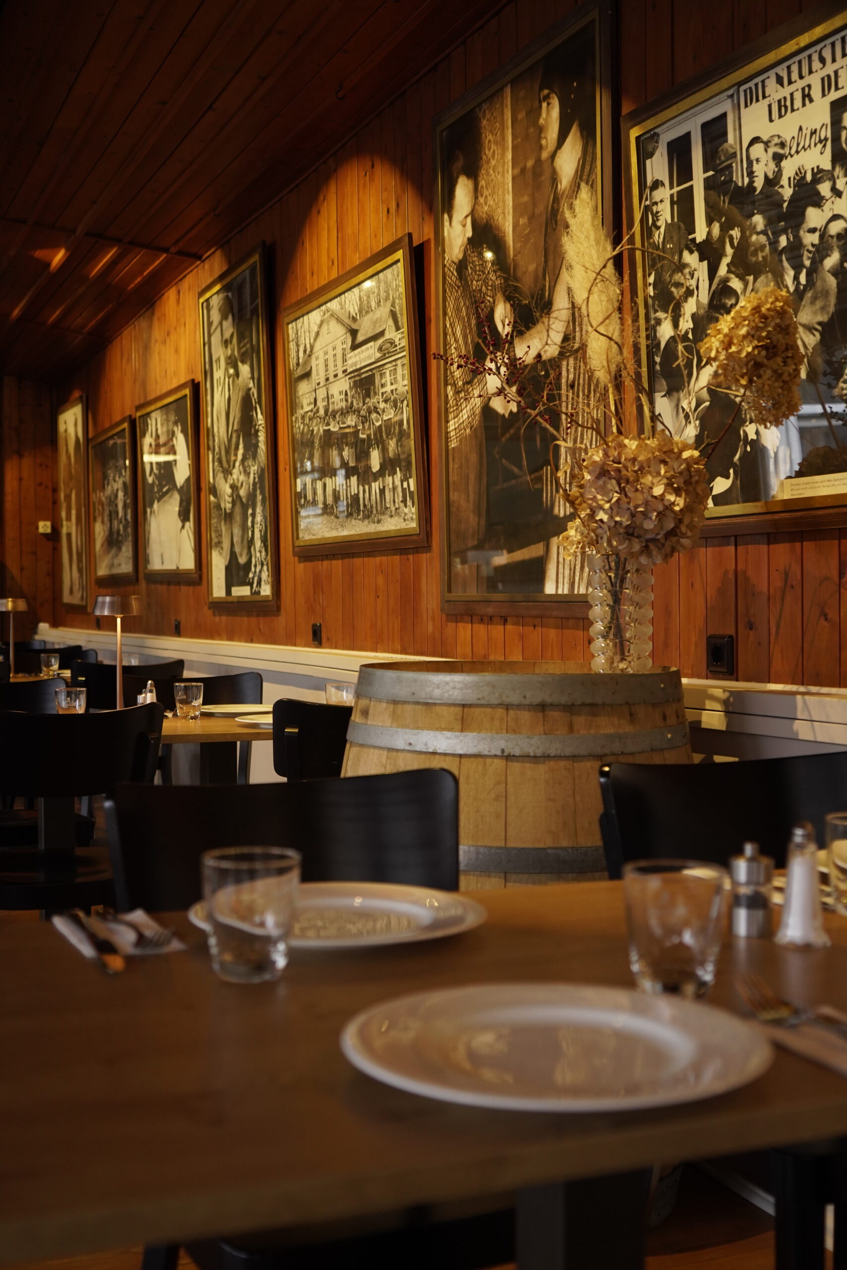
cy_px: 635
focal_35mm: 39
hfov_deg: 34.2
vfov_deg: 49.6
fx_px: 1376
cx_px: 424
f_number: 4
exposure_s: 1/100
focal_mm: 39
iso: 1600
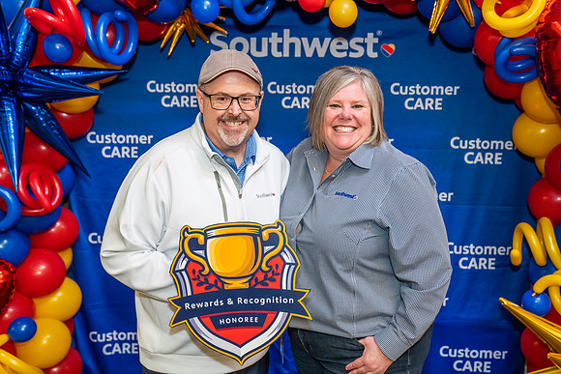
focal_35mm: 41
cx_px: 280
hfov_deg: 47.4
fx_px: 639
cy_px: 187
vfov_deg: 32.6
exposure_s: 1/160
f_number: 4
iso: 1250
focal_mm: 41
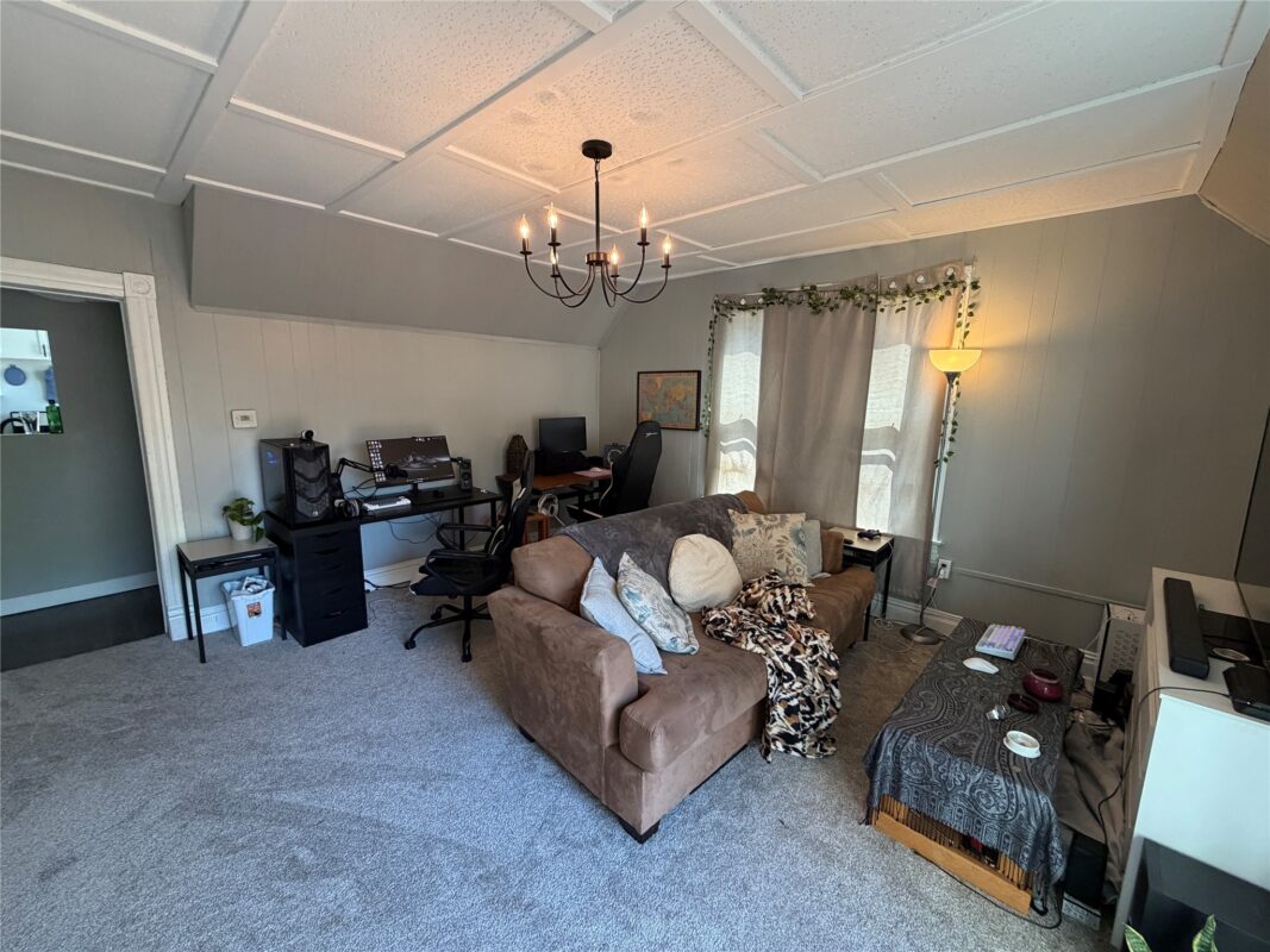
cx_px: 635
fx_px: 514
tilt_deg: -8.7
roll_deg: -1.2
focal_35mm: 14
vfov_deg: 85.7
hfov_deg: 102.1
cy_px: 476
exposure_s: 1/120
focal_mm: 2.22
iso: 320
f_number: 2.2
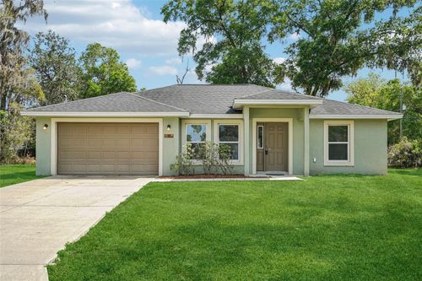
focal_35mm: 30
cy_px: 140
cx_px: 211
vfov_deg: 43.6
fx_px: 352
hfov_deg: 61.9
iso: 50
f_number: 8
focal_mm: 30
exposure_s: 1/60
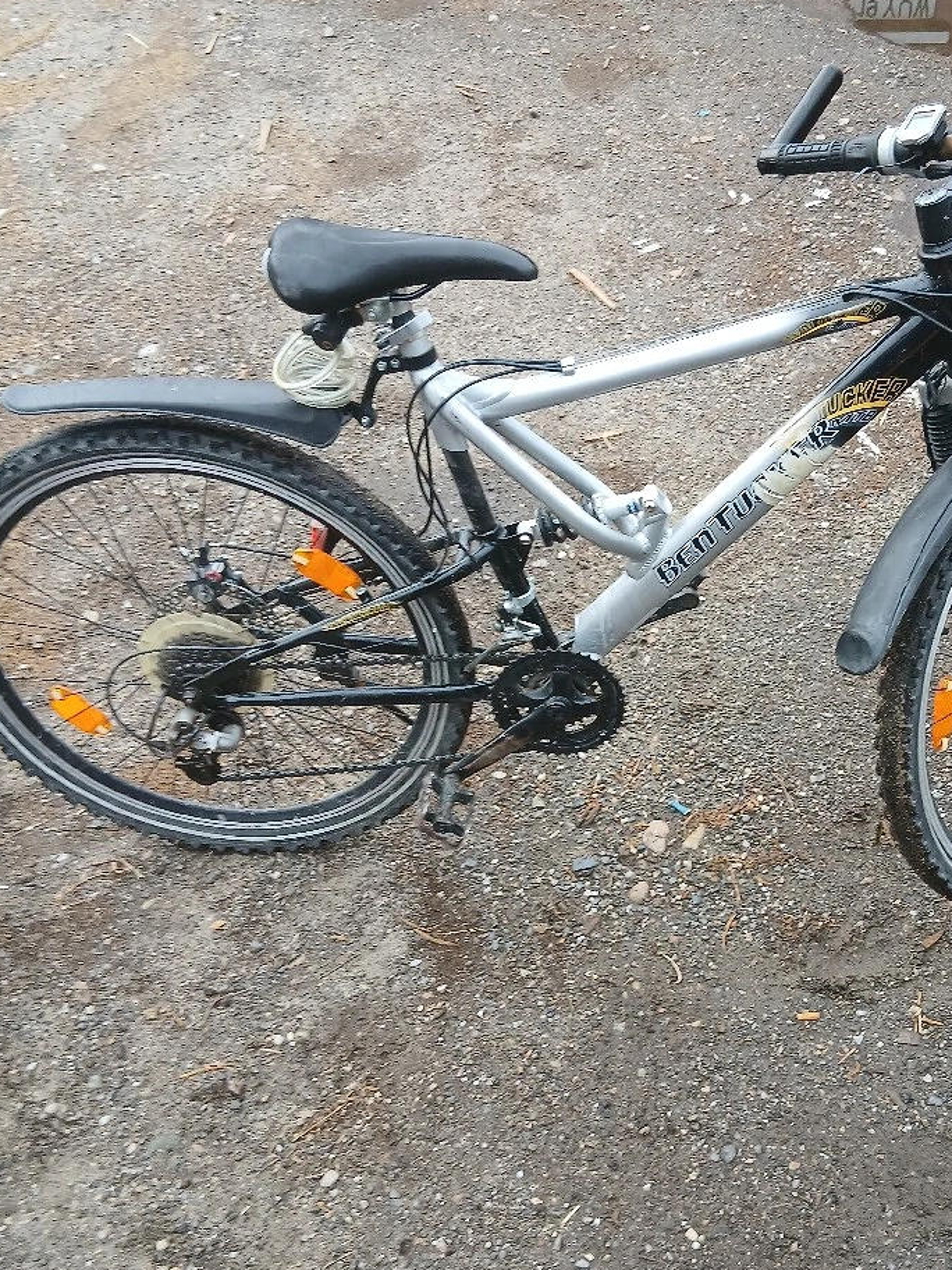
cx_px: 633
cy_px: 723
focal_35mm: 38
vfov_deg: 48.8
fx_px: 1393
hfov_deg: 37.3
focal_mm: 3.98
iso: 100
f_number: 1.8
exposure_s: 1/50.3
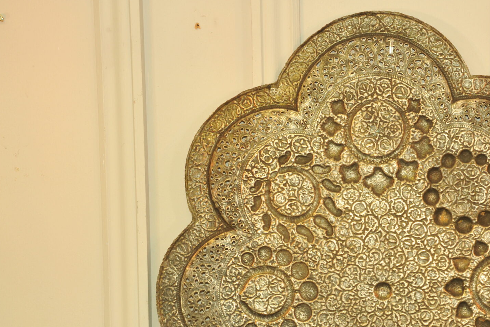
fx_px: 1211
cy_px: 278
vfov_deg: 15.2
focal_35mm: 89
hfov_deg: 22.7
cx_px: 366
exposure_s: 1/60
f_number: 7.1
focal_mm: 50
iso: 1250
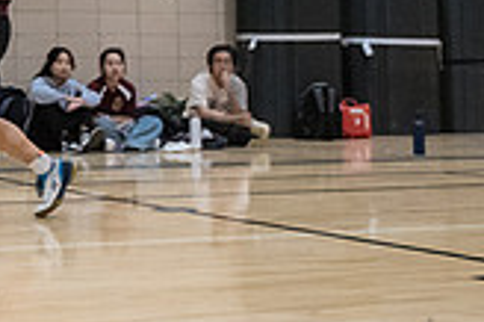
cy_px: -61
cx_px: -145
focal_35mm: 106
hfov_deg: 18.0
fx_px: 1424
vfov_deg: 12.6
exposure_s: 1/400
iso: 8000
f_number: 3.5
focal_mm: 29
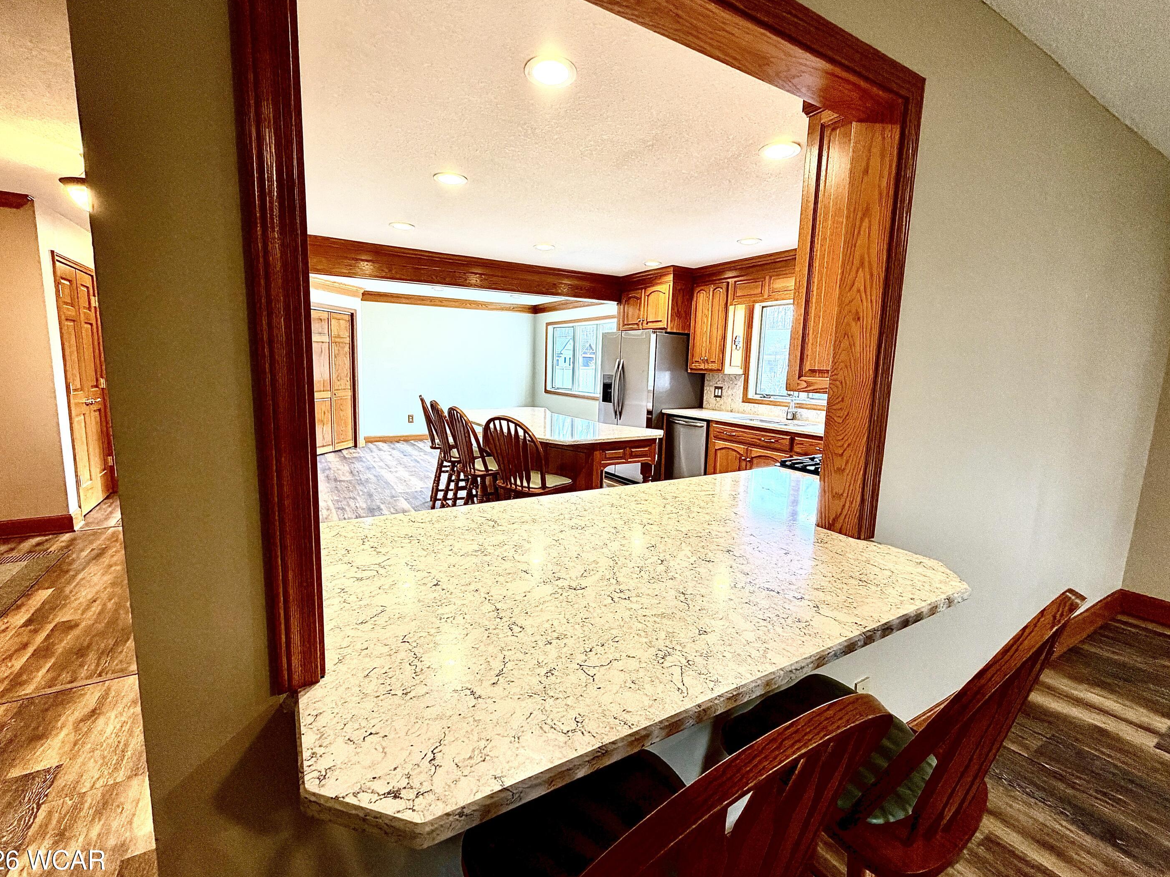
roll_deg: -1.8
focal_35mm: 15
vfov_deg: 81.7
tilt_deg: -7.8
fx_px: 507
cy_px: 433
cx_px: 566
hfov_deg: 98.1
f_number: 2.2
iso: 200
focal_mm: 2.22
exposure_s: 1/60
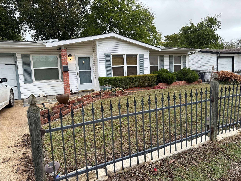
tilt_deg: -5.7
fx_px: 167
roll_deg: +2.1
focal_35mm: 24
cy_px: 90
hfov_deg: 71.6
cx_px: 120
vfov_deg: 56.8
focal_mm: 6.86
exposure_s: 1/220
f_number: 1.78
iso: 64
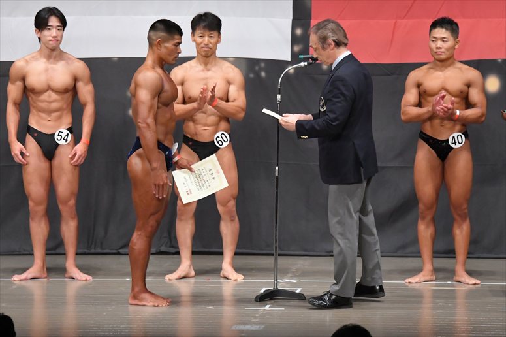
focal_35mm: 202
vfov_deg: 6.8
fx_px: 2838
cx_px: 253
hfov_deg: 10.2
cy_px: 168
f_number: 5.6
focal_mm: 135
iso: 6400
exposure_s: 1/400
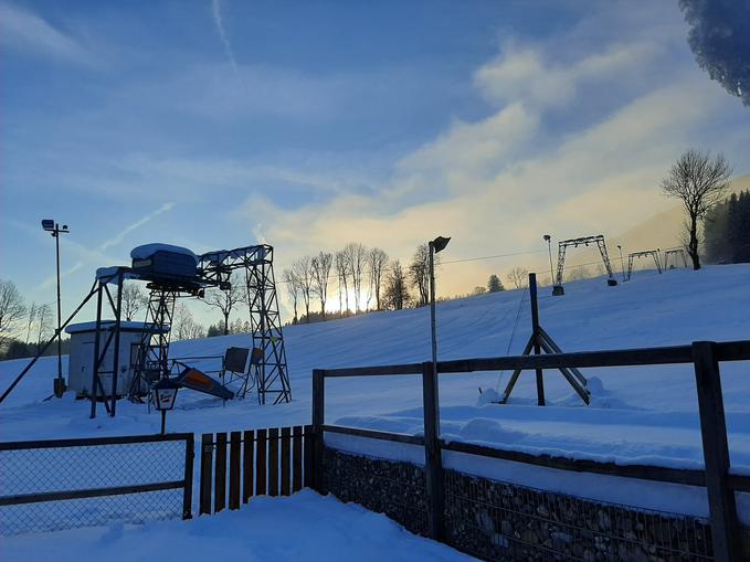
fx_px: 585
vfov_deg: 51.3
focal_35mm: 27
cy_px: 281
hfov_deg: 65.3
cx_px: 375
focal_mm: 3.93
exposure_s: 1/3322
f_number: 1.7
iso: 40
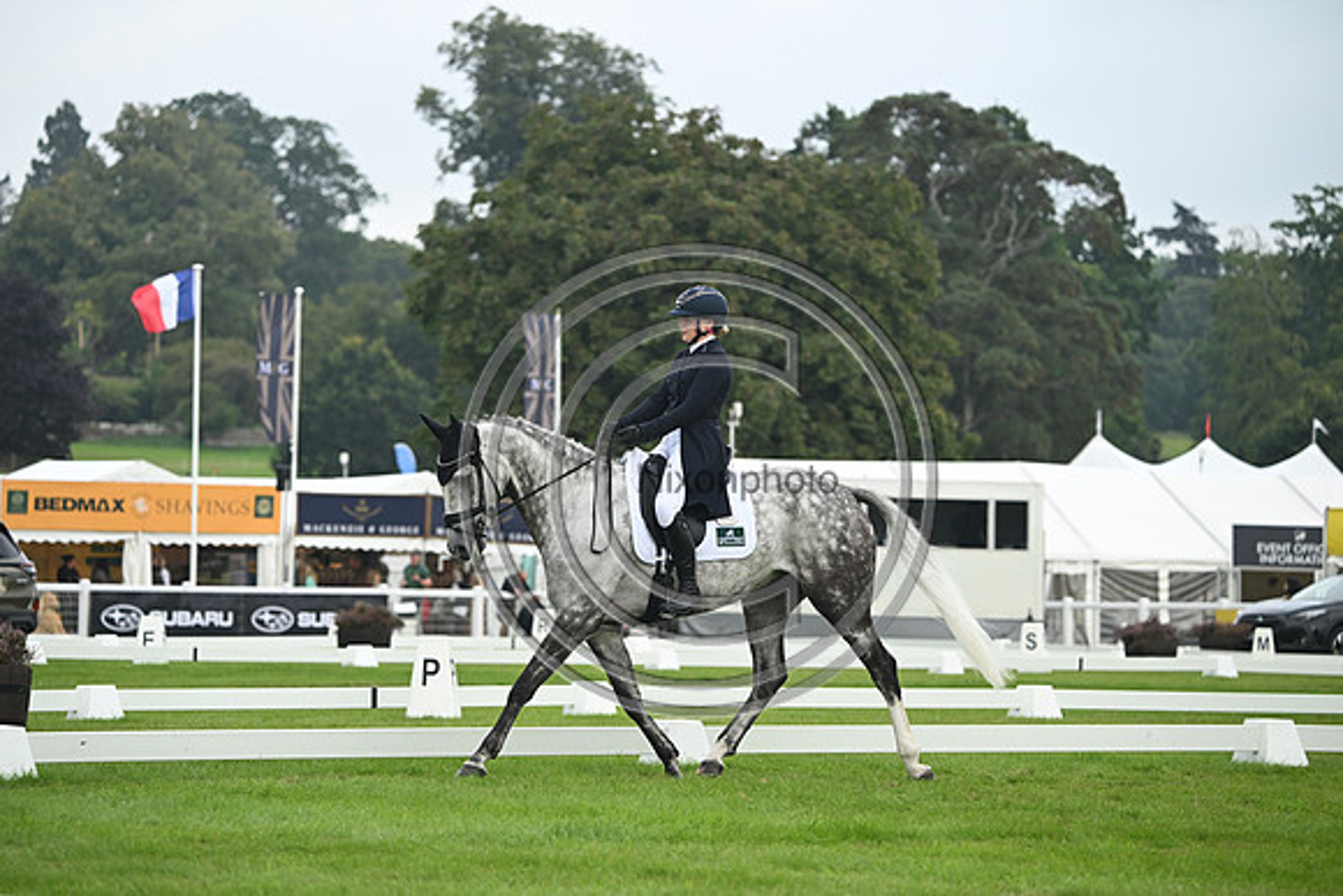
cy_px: 448
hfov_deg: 11.1
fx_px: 6903
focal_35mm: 185
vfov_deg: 7.4
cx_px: 672
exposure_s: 1/1250
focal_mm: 185
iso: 900
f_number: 5
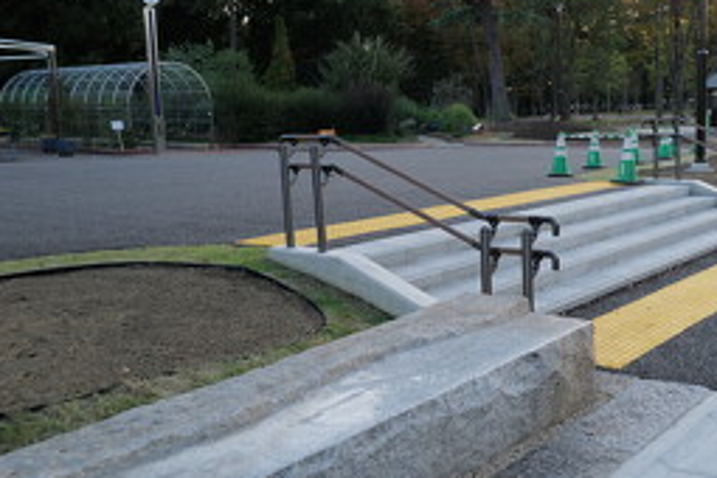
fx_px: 876
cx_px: 486
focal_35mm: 44
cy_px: 221
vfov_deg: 30.5
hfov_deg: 43.8
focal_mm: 28
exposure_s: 1/50
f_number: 3.2
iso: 100
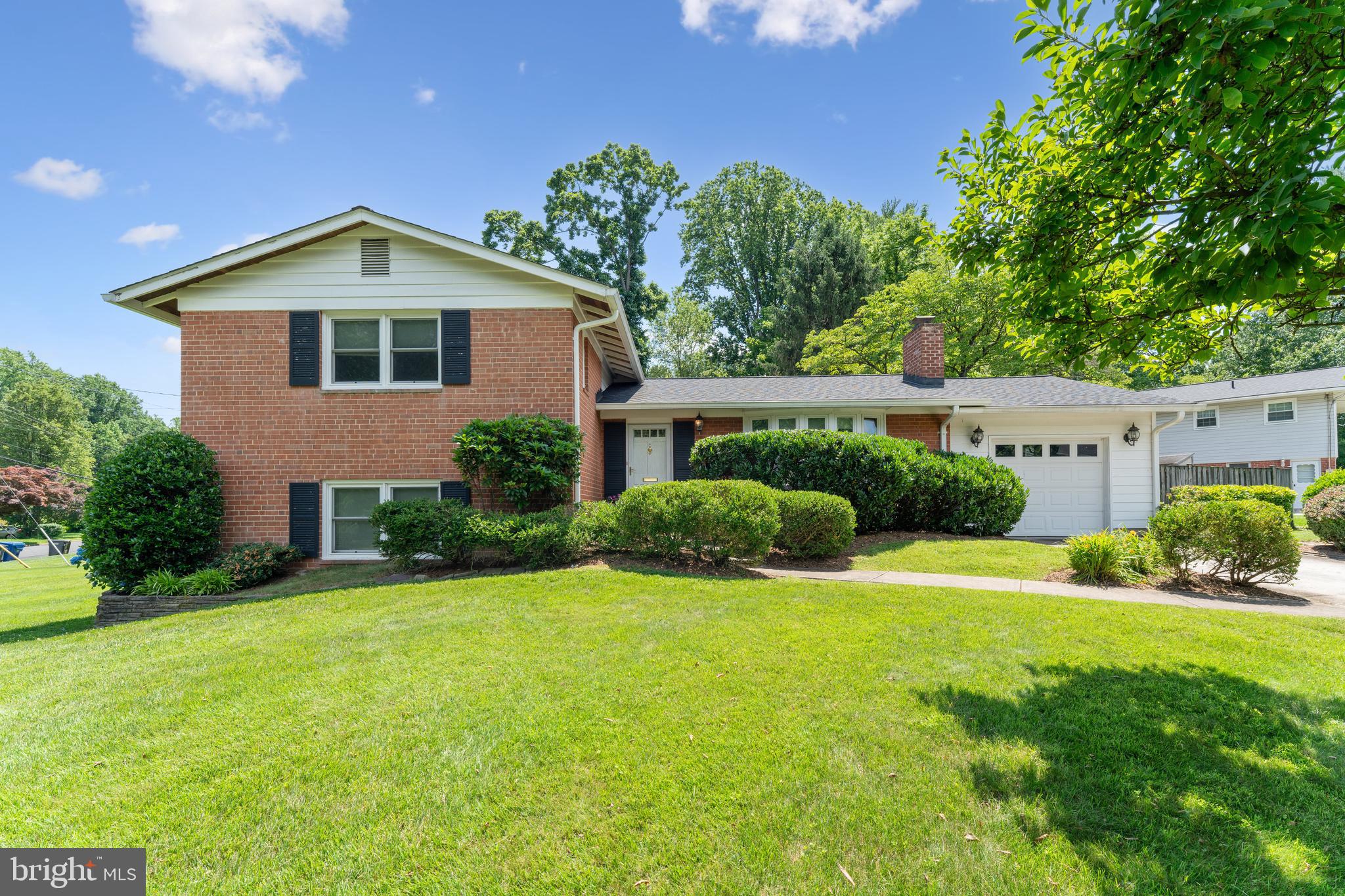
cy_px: 448
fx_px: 523
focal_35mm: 14
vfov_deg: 81.2
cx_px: 672
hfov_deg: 104.3
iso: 200
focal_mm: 14
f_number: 8
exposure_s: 1/250
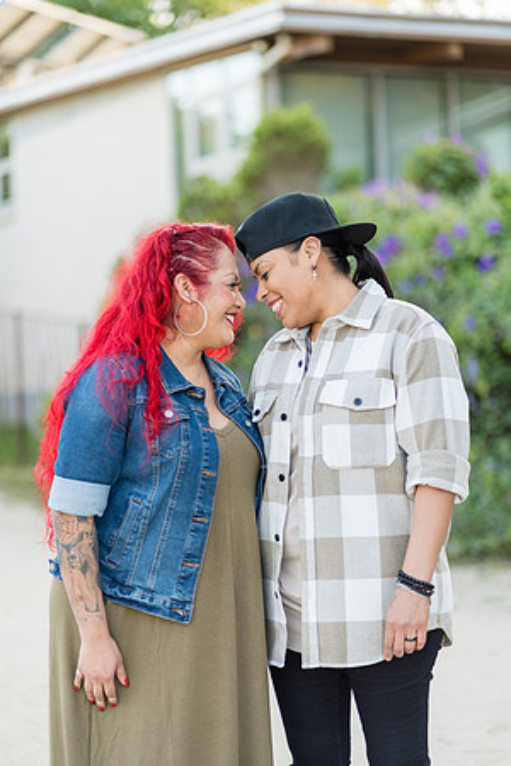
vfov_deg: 23.9
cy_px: 383
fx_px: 1810
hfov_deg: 16.1
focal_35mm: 85
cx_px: 256
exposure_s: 1/500
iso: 250
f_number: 1.8
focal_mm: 85
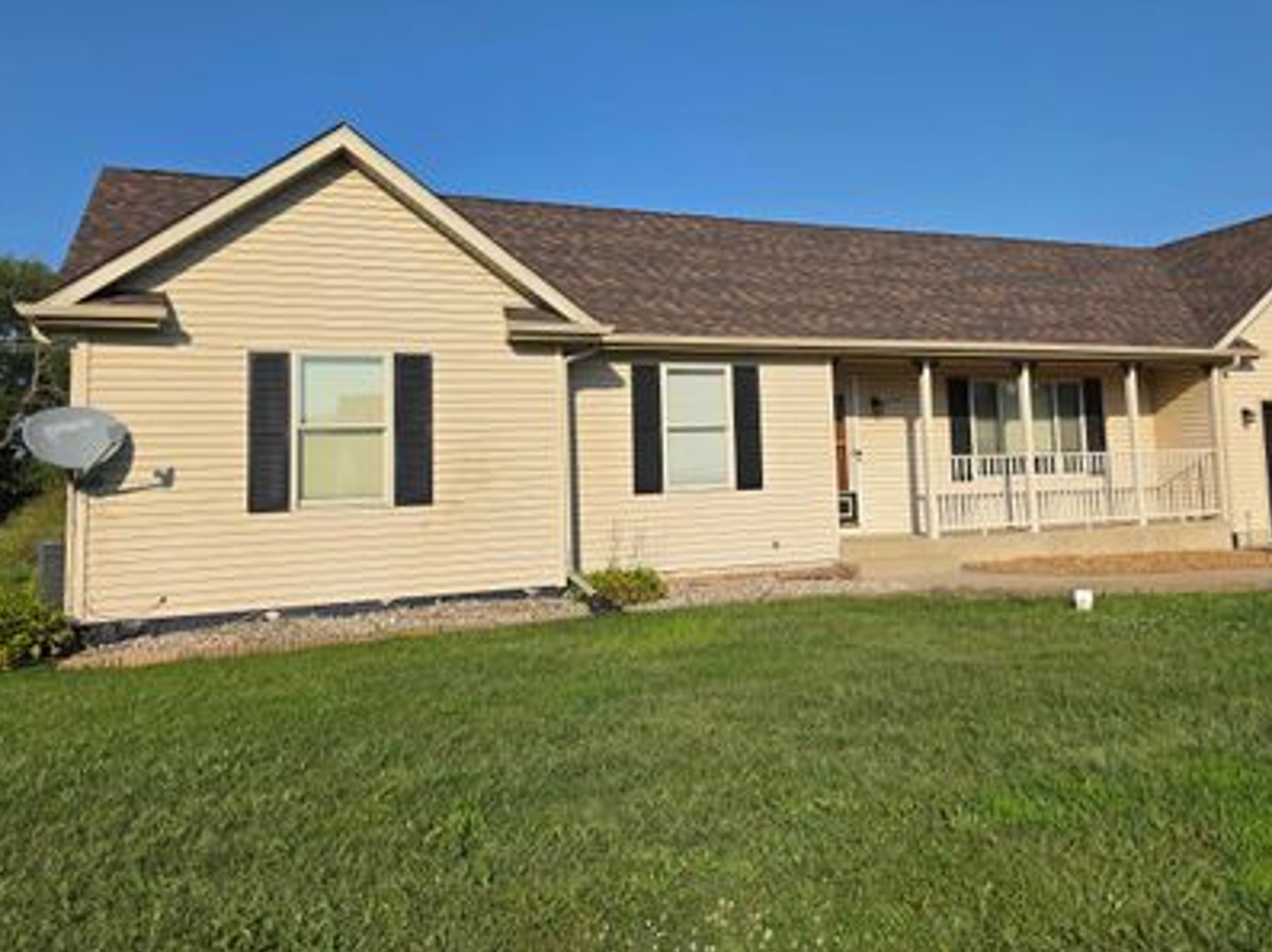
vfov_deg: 47.8
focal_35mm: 29
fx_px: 1065
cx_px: 727
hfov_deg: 61.4
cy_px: 373
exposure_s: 1/7944
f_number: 1.7
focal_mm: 6.3
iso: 64
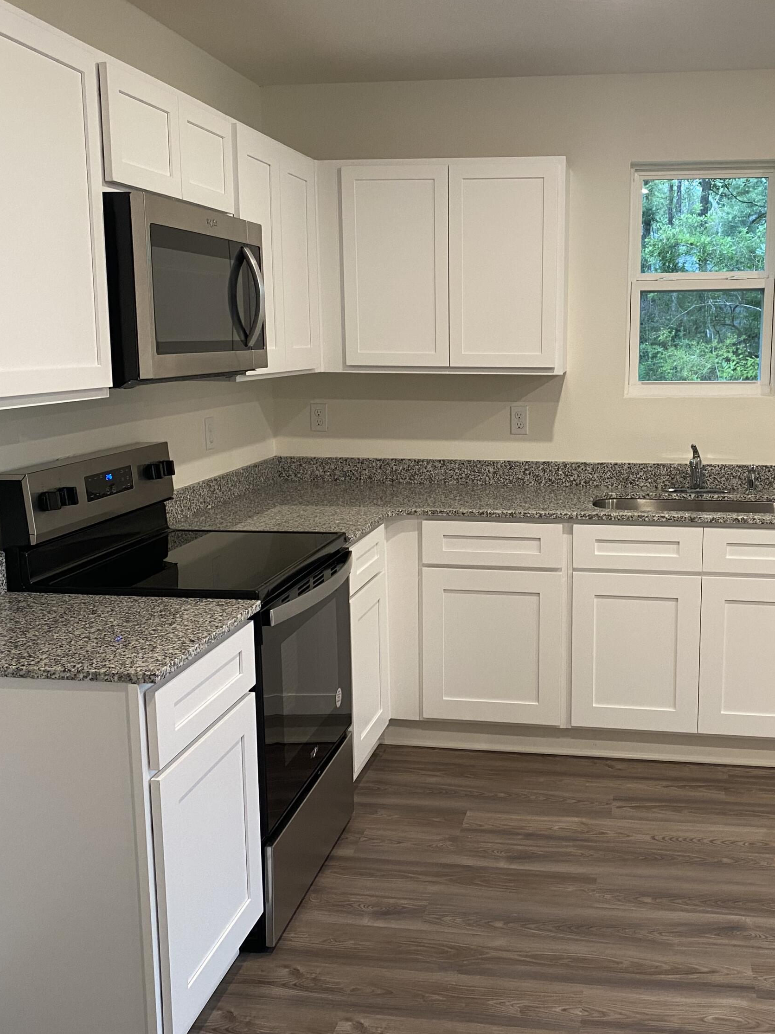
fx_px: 1045
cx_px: 493
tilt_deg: -10.1
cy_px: 518
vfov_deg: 52.6
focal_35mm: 35
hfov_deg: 40.4
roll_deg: -0.2
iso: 160
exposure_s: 1/60
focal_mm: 4.25
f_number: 1.8
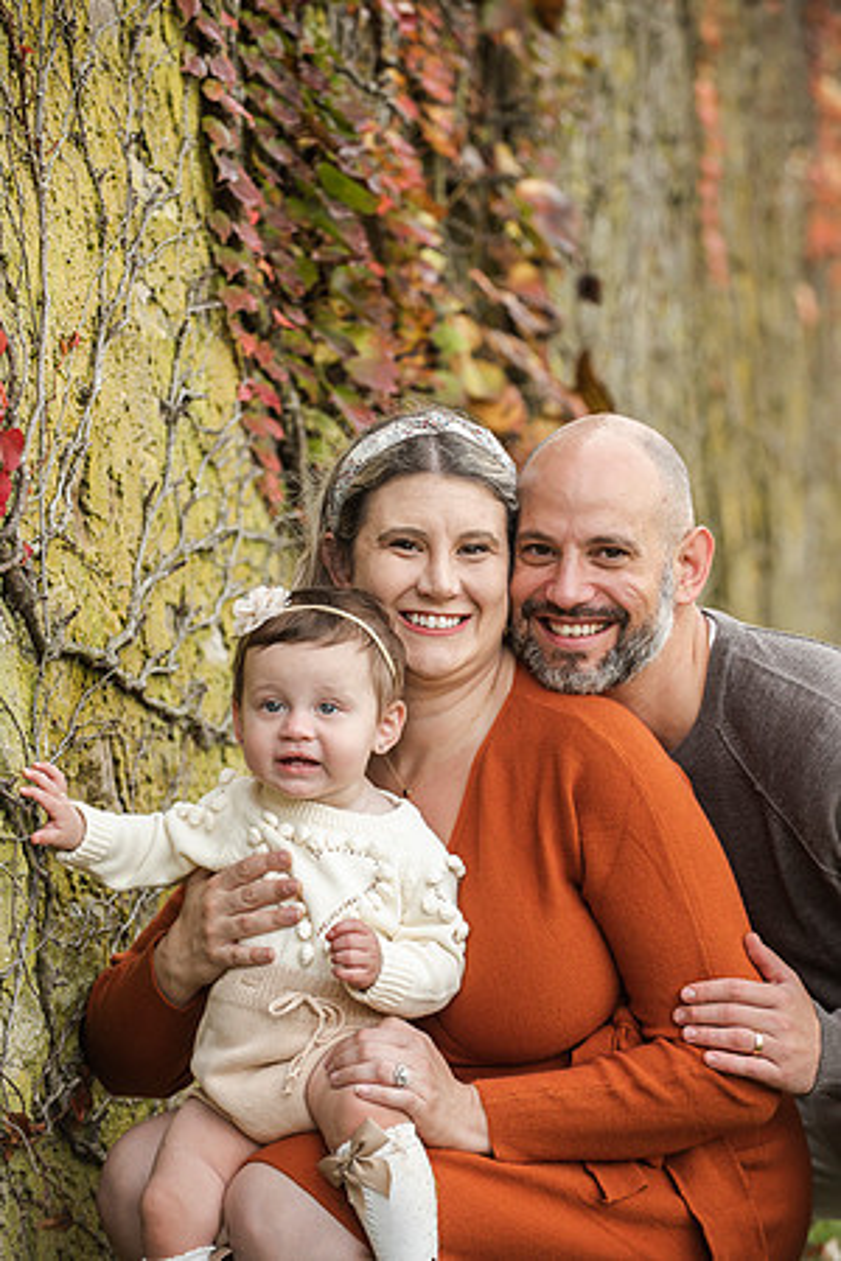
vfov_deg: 15.8
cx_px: 420
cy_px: 630
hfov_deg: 10.5
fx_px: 4555
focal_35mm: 130
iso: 800
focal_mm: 130
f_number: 5
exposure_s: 1/400
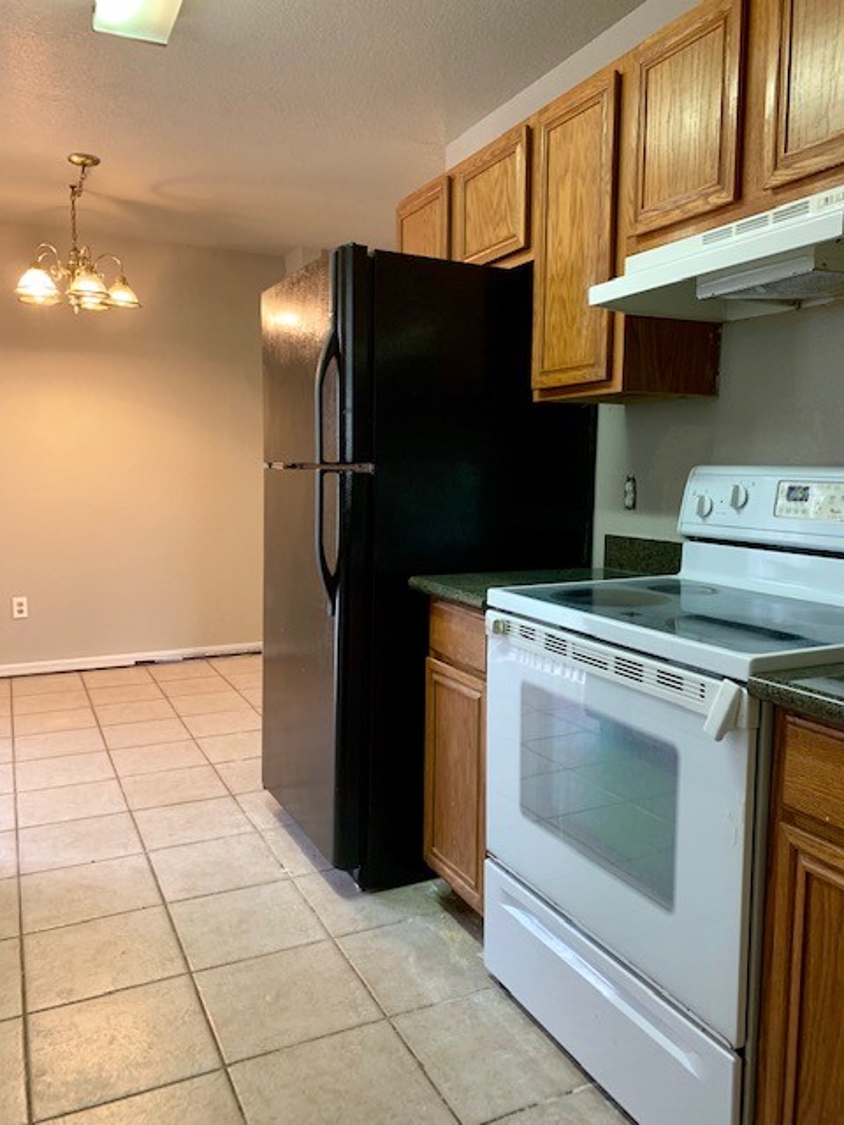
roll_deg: +0.2
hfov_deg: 53.1
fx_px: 845
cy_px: 562
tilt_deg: -4.5
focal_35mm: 26
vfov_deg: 67.3
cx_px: 422
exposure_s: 1/60
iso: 320
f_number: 1.8
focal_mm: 4.25
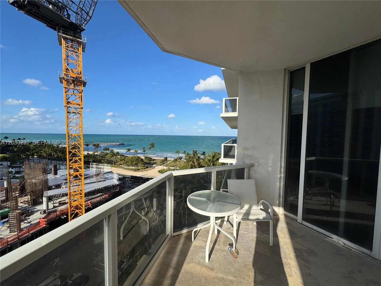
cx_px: 190
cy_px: 143
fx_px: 154
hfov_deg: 102.1
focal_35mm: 14
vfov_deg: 85.7
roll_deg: -0.4
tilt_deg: -2.5
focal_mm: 2.22
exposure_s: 1/2273
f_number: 2.2
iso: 50
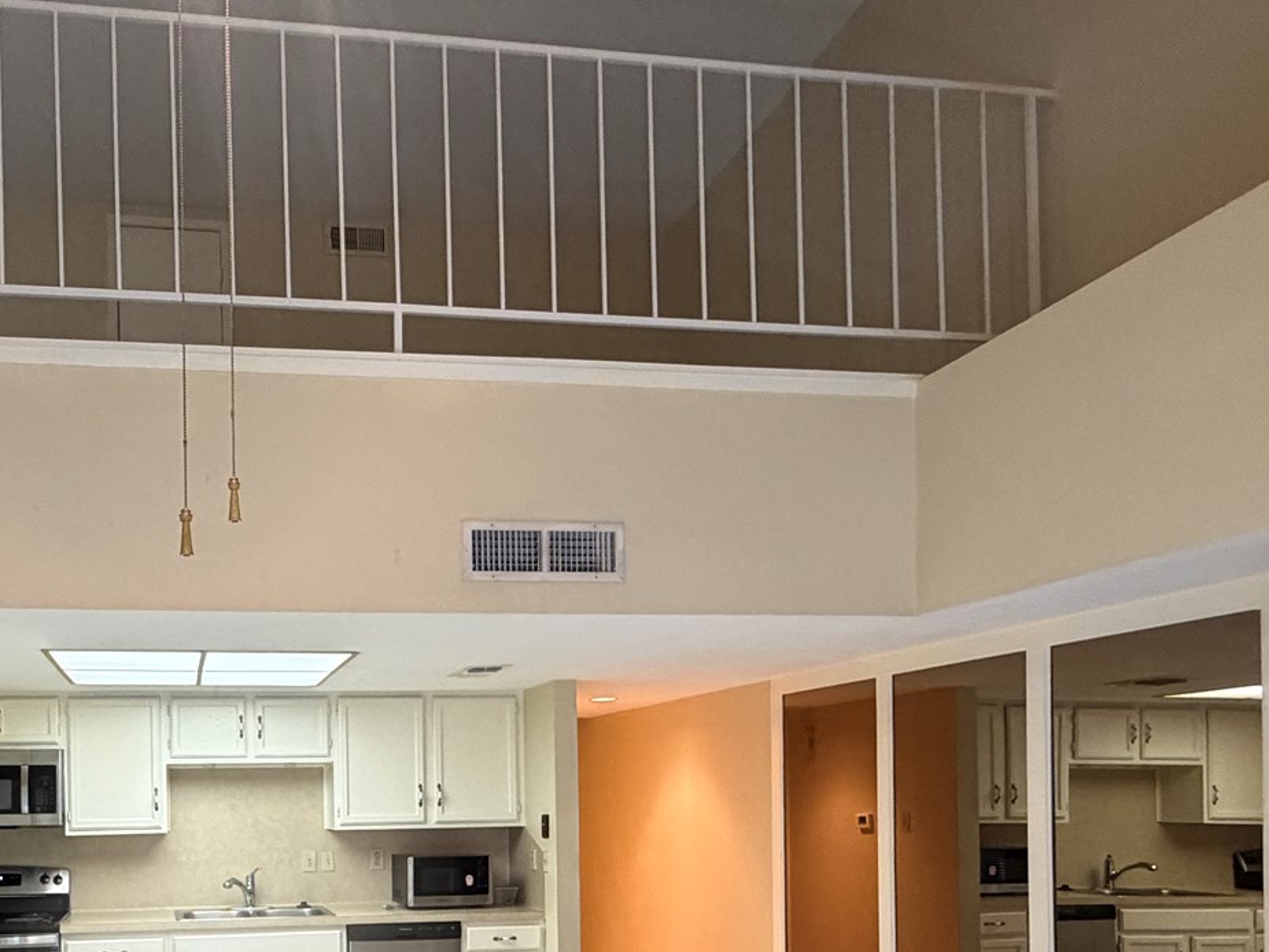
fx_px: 1137
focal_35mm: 31
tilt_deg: -0.1
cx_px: 348
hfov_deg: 56.0
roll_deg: +1.6
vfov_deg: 42.9
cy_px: 790
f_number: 2.2
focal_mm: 2.22
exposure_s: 1/60
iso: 400
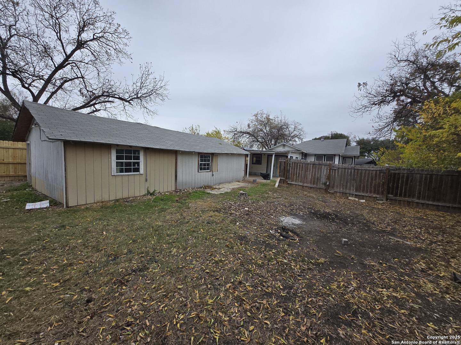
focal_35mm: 13
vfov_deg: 89.9
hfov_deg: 106.2
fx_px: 173
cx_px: 230
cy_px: 172
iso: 25
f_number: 2.2
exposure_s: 1/307
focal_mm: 1.7
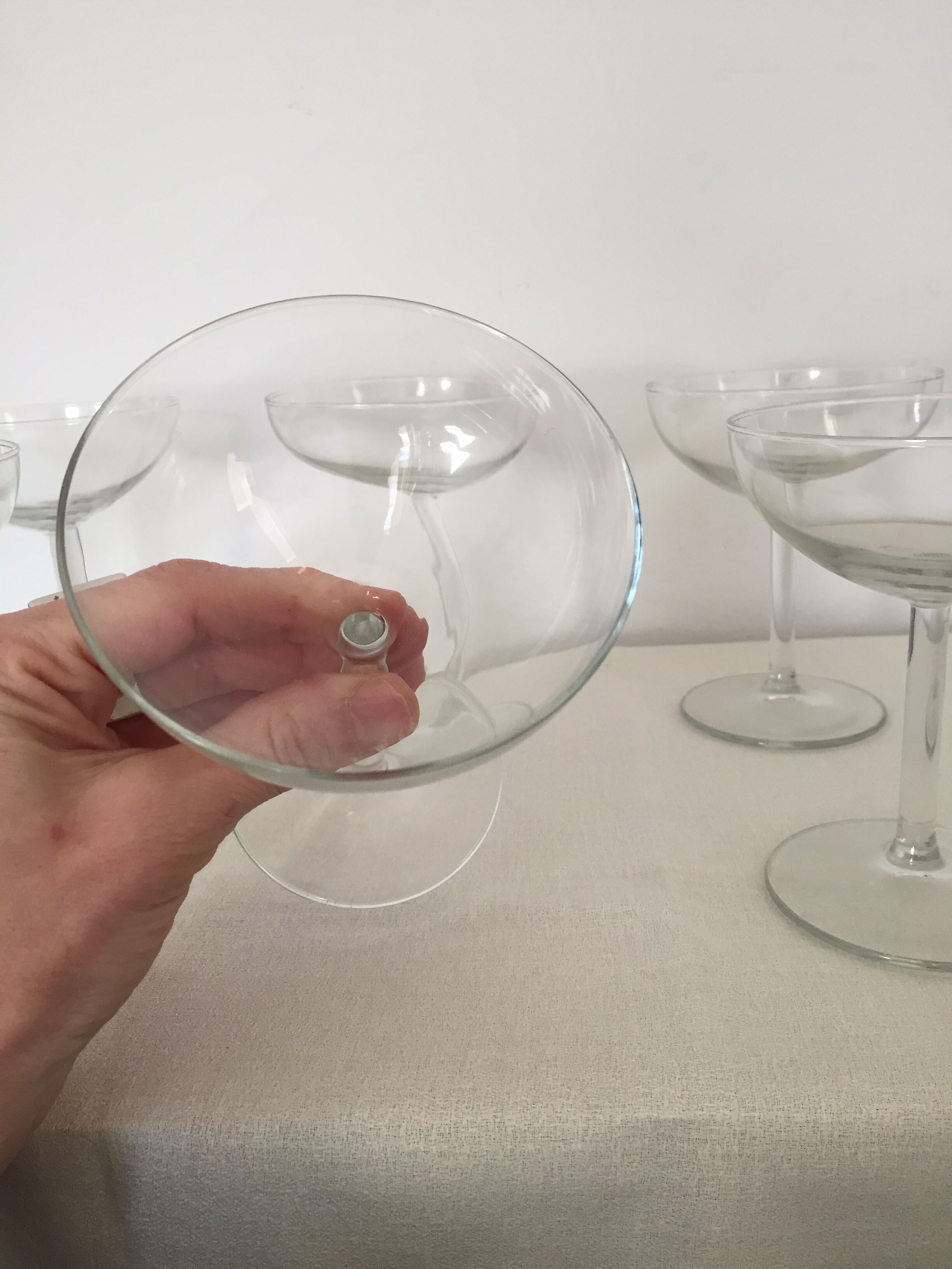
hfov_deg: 48.2
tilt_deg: -15.7
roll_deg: +3.7
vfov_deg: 61.7
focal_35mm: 29
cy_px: 634
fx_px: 1063
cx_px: 476
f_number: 2.2
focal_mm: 4.15
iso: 40
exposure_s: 1/33
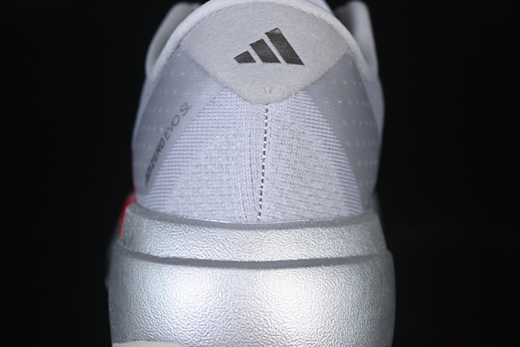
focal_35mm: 75
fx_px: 1083
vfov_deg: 18.2
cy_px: 174
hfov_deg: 27.0
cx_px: 260
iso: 160
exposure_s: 1/80
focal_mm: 50
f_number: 7.1
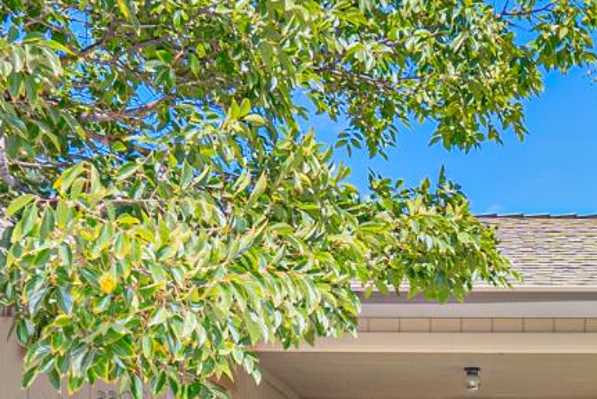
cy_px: 472
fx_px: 1328
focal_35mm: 80
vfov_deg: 16.4
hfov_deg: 25.1
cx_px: 447
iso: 100
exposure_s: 1/200
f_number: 5.6
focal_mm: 15.5
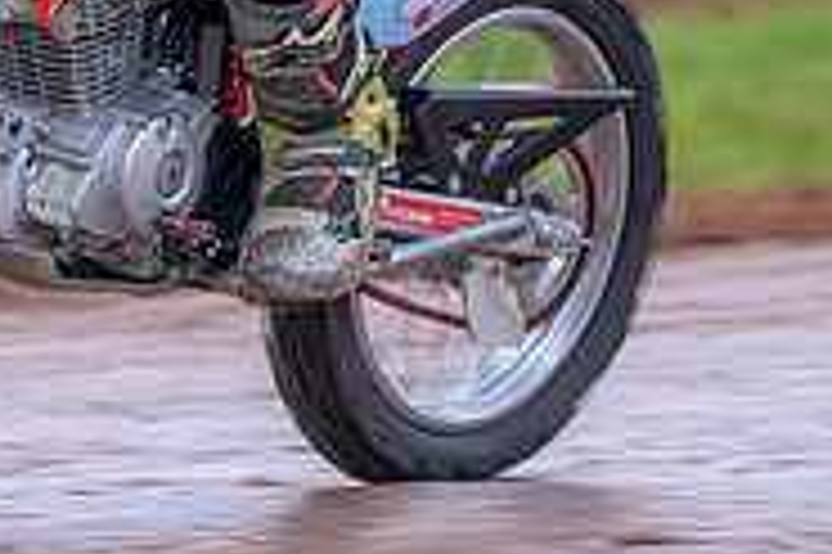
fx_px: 16648
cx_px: -136
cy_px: -366
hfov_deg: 2.9
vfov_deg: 1.9
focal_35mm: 721
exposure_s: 1/320
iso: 110
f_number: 4
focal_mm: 200
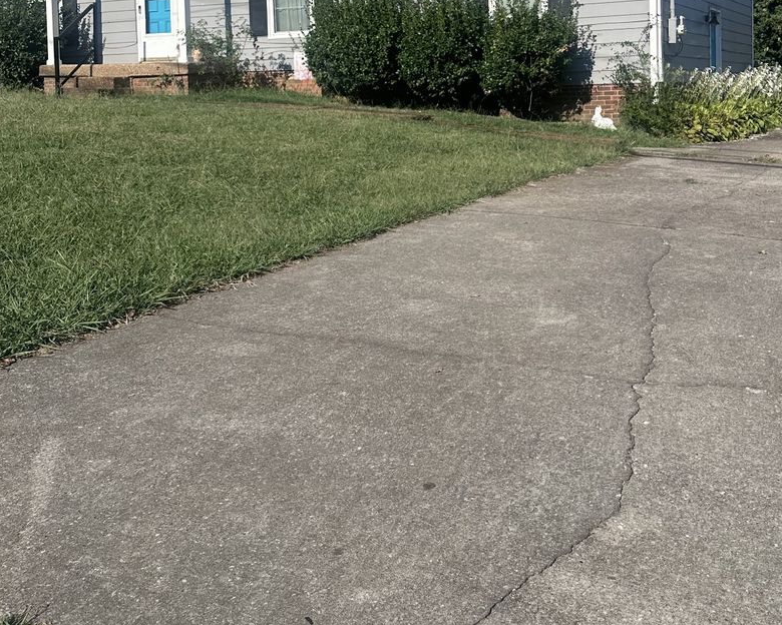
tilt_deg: +1.6
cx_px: 477
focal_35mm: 41
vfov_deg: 35.3
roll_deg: +1.0
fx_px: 949
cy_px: 126
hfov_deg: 44.5
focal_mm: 6.86
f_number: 1.78
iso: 80
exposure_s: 1/5000
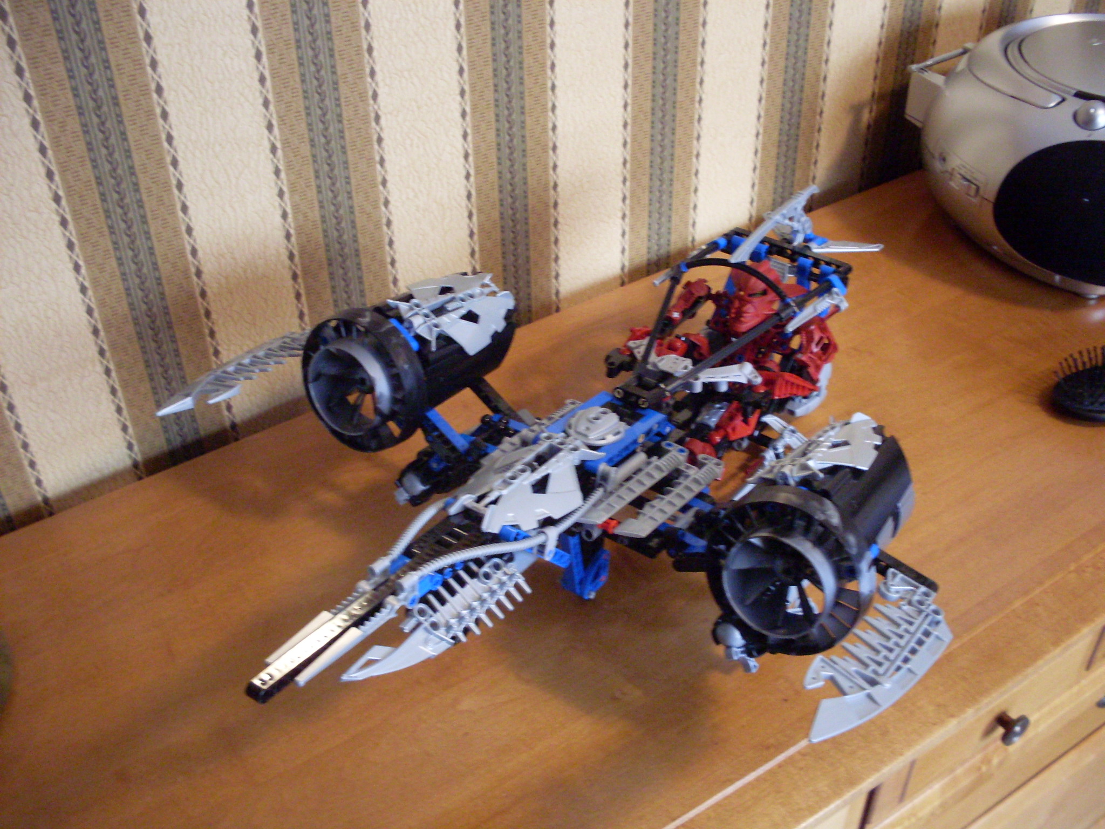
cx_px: 552
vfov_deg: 37.7
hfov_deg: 49.0
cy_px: 414
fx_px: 1213
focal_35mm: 38
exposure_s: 1/15
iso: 200
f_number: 2.8
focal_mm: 6.3
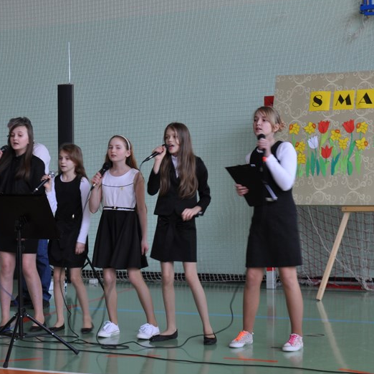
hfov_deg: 22.2
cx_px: 175
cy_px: 185
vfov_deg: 22.2
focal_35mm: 78
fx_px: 953
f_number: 5.6
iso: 250
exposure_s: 1/30
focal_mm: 40
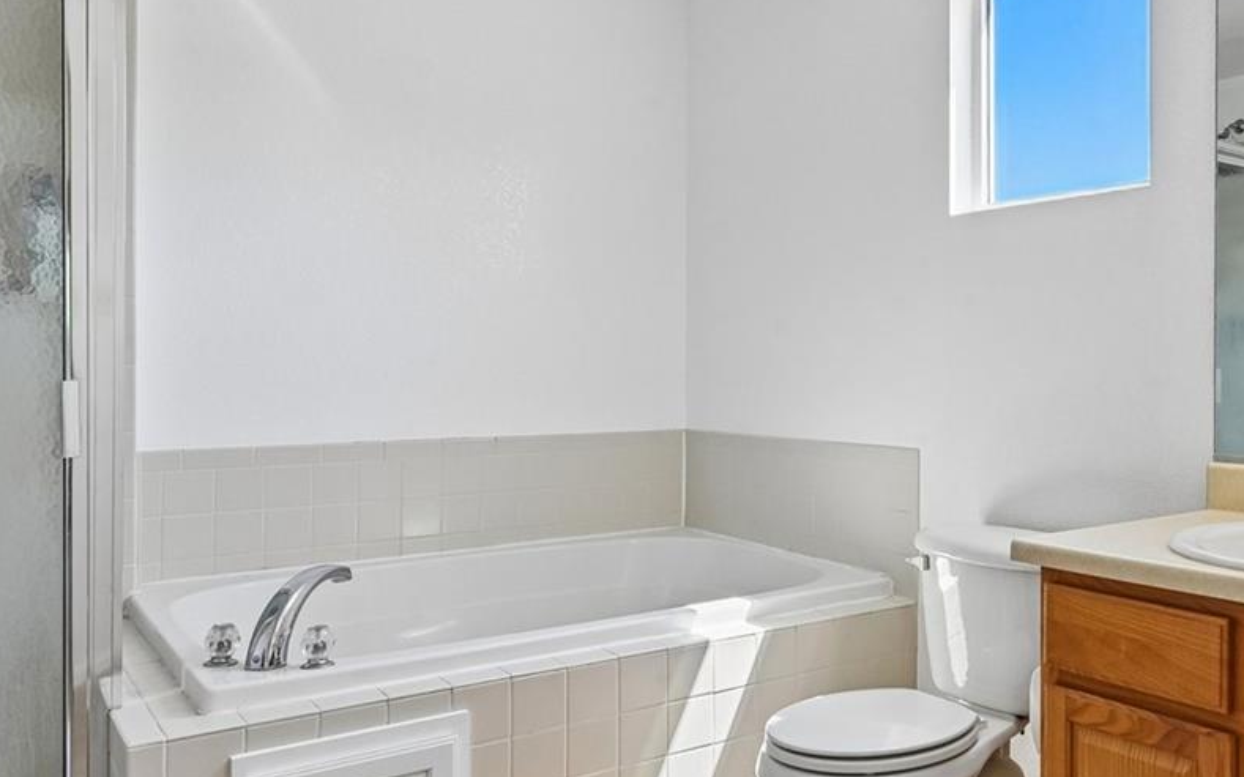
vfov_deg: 39.2
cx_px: 892
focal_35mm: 32
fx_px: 1086
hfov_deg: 57.4
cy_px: 314
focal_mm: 15.5
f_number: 10
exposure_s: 1/100
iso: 400
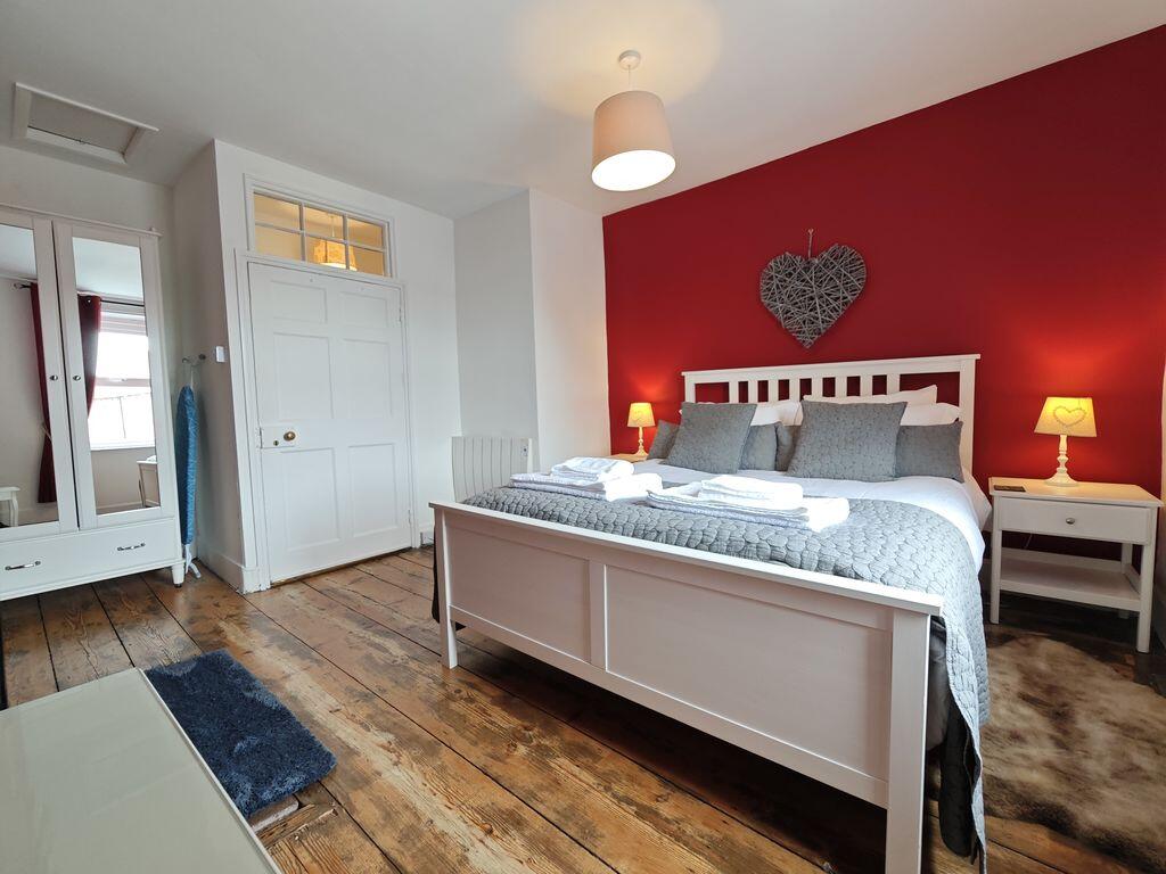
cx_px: 583
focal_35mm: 14
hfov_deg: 102.1
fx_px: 472
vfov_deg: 85.7
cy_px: 437
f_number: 1.8
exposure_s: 1/50
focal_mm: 2.03
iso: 80
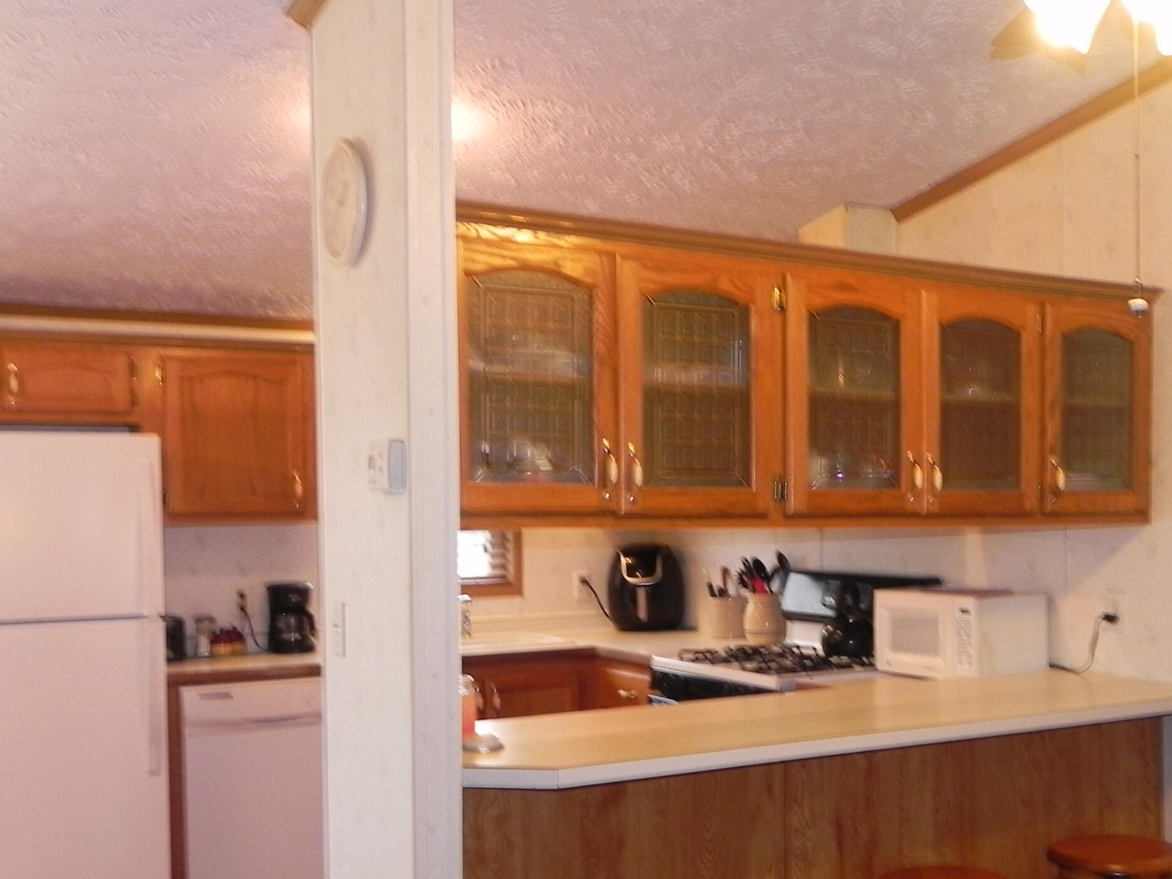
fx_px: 1422
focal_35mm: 42
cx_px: 772
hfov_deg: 44.2
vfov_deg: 34.2
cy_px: 545
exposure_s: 1/30
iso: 200
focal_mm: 4.6
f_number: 2.8
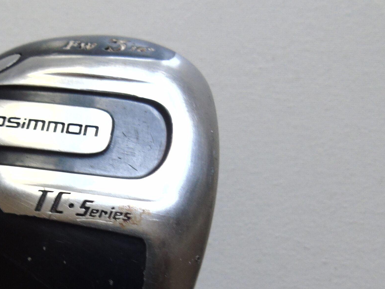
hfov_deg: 43.5
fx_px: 456
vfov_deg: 34.6
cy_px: 204
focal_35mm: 41
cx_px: 73
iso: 250
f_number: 3.4
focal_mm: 4.4
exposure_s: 1/30
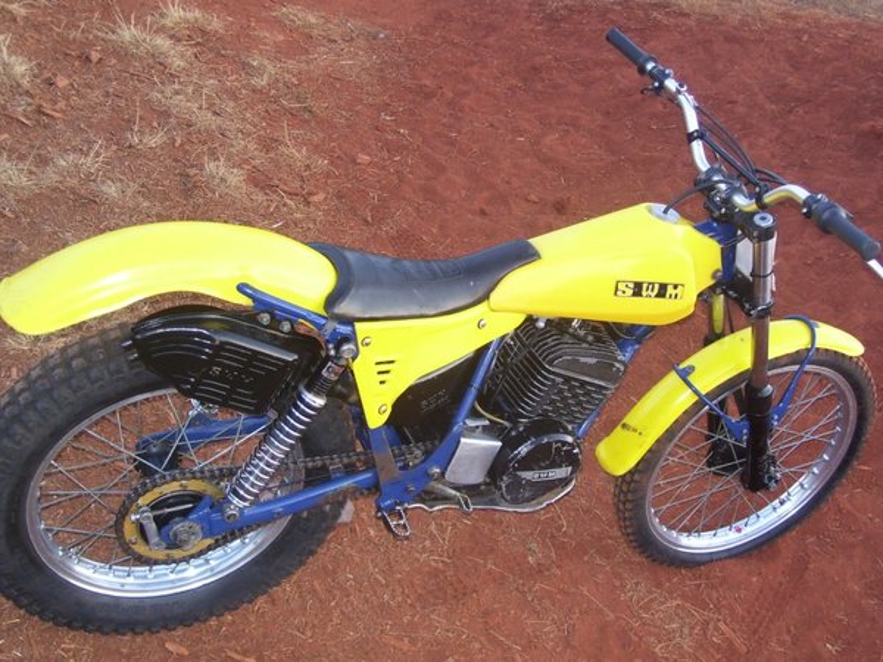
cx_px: 442
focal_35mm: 45
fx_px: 1148
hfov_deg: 42.1
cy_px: 331
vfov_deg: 32.2
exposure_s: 1/60
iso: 80
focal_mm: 7.6
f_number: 3
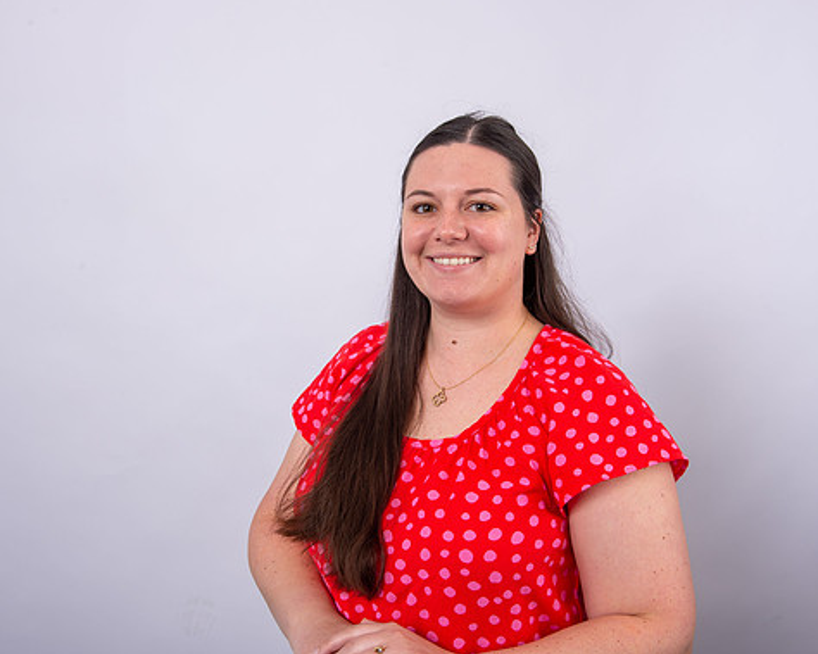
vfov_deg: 38.2
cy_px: 324
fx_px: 944
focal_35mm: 39
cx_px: 418
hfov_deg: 46.8
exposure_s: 1/250
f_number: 9
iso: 100
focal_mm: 34
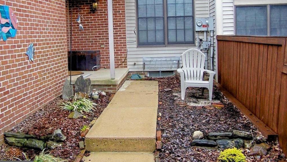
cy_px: 63
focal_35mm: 42
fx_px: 320
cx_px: 144
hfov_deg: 48.4
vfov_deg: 28.3
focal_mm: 6.3
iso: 80
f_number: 2.8
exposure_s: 1/100
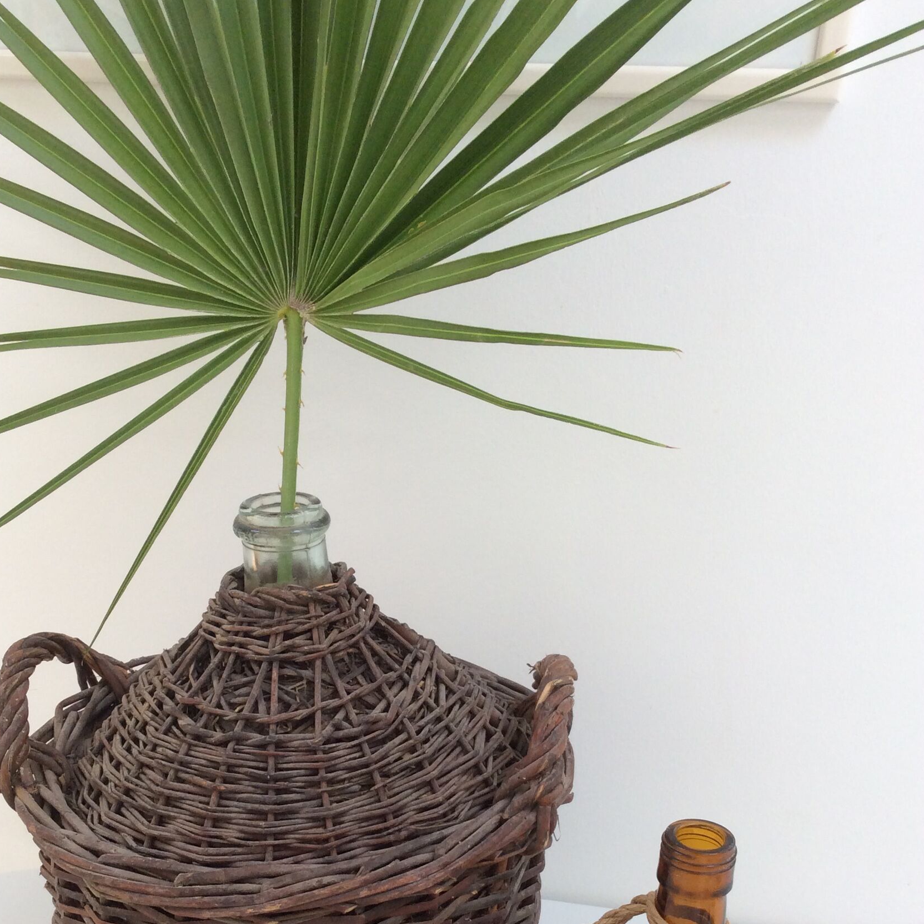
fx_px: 1329
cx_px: 389
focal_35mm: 44
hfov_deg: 38.2
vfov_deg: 37.3
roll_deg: +0.3
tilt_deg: -26.0
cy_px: 702
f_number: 2.4
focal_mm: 3.3
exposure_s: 1/100
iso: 50
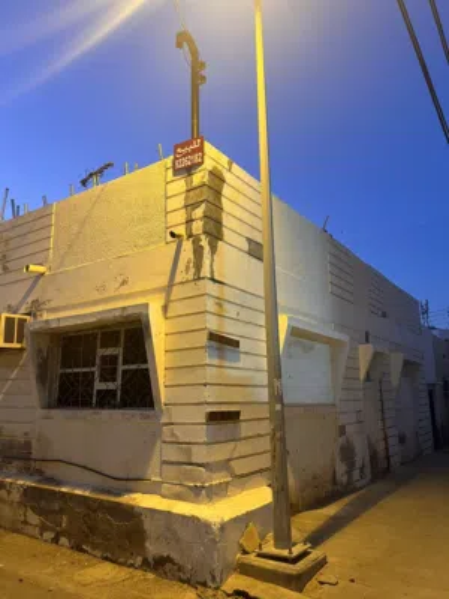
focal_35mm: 26
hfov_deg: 53.1
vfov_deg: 67.3
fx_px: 450
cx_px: 224
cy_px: 300
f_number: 1.5
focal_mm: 5.7
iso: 160
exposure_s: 1/50
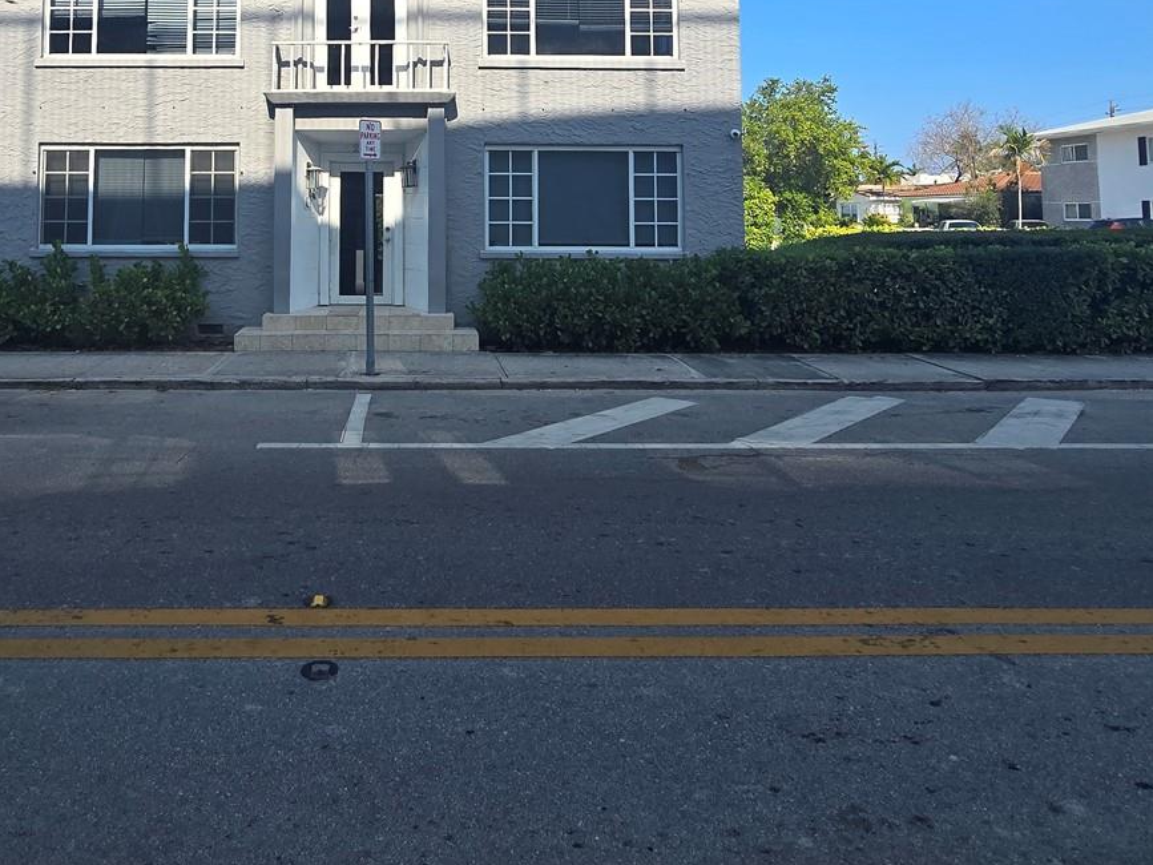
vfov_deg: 52.8
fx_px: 799
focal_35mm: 24
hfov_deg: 69.9
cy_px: 165
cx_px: 402
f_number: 2.2
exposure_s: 1/2000
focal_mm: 2.2
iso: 64
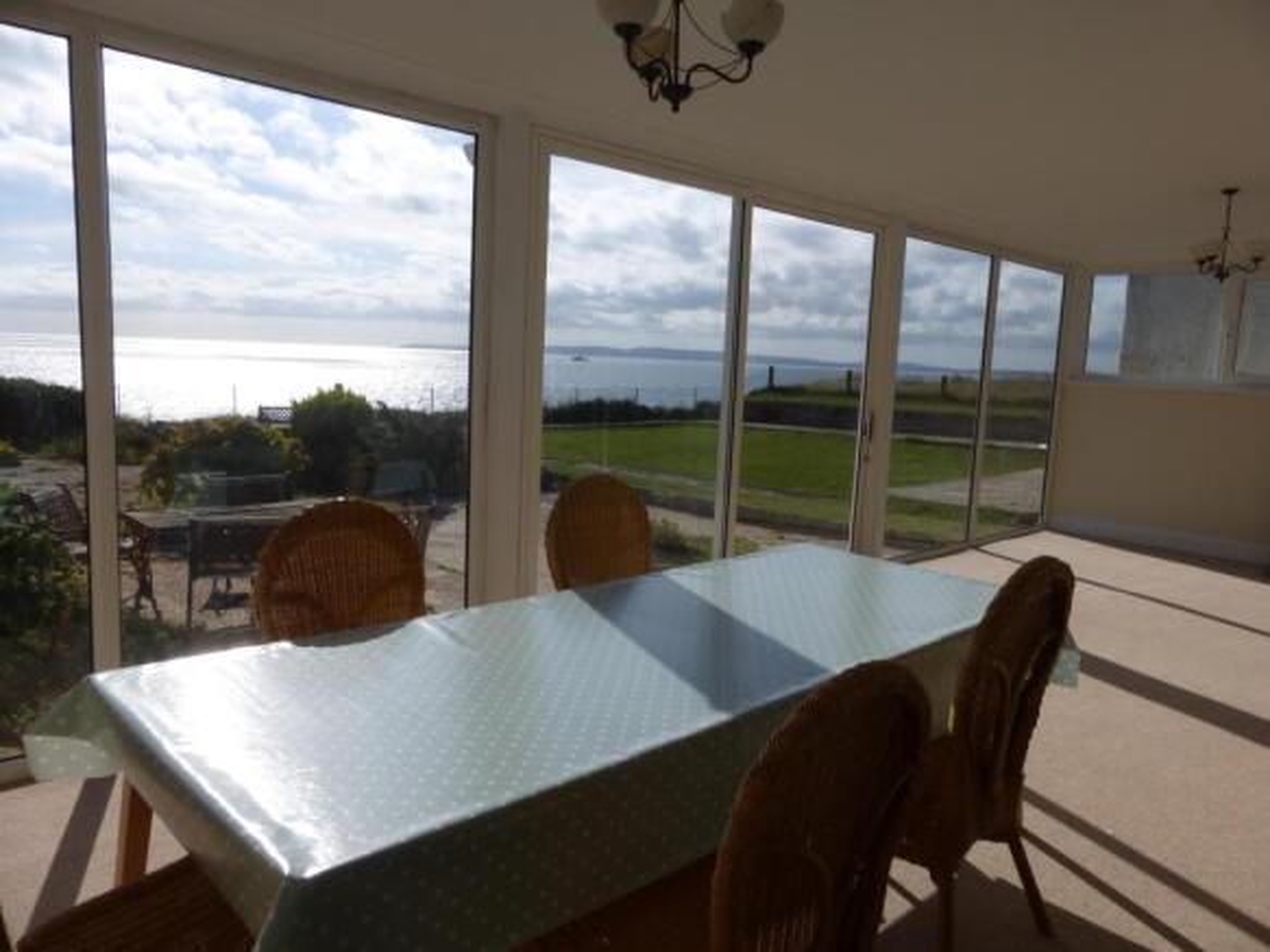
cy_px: 476
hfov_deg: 71.6
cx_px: 635
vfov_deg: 56.8
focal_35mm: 24
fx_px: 880
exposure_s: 1/1600
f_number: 4.5
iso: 100
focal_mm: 4.3
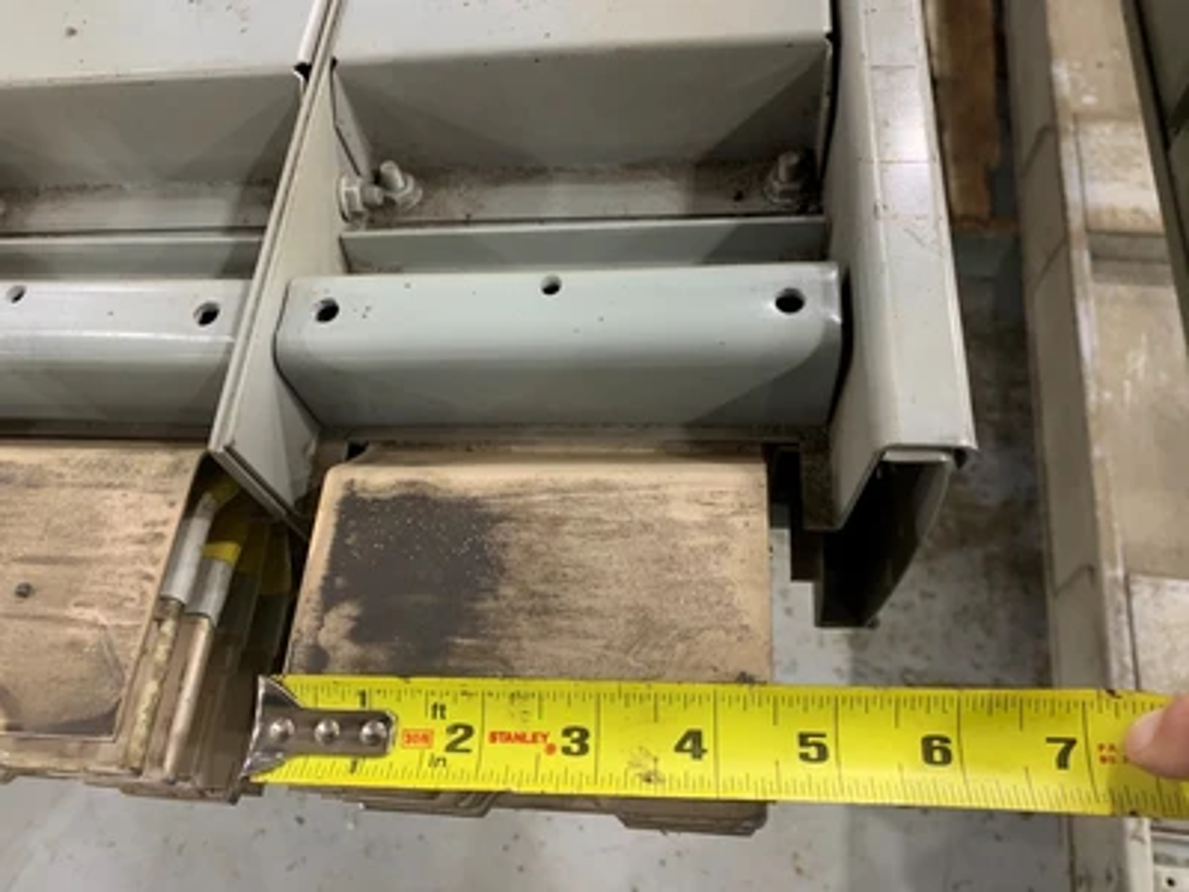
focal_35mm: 26
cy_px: 446
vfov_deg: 53.1
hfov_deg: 67.3
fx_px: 893
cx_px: 594
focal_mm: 4.25
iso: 250
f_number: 1.8
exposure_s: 1/60
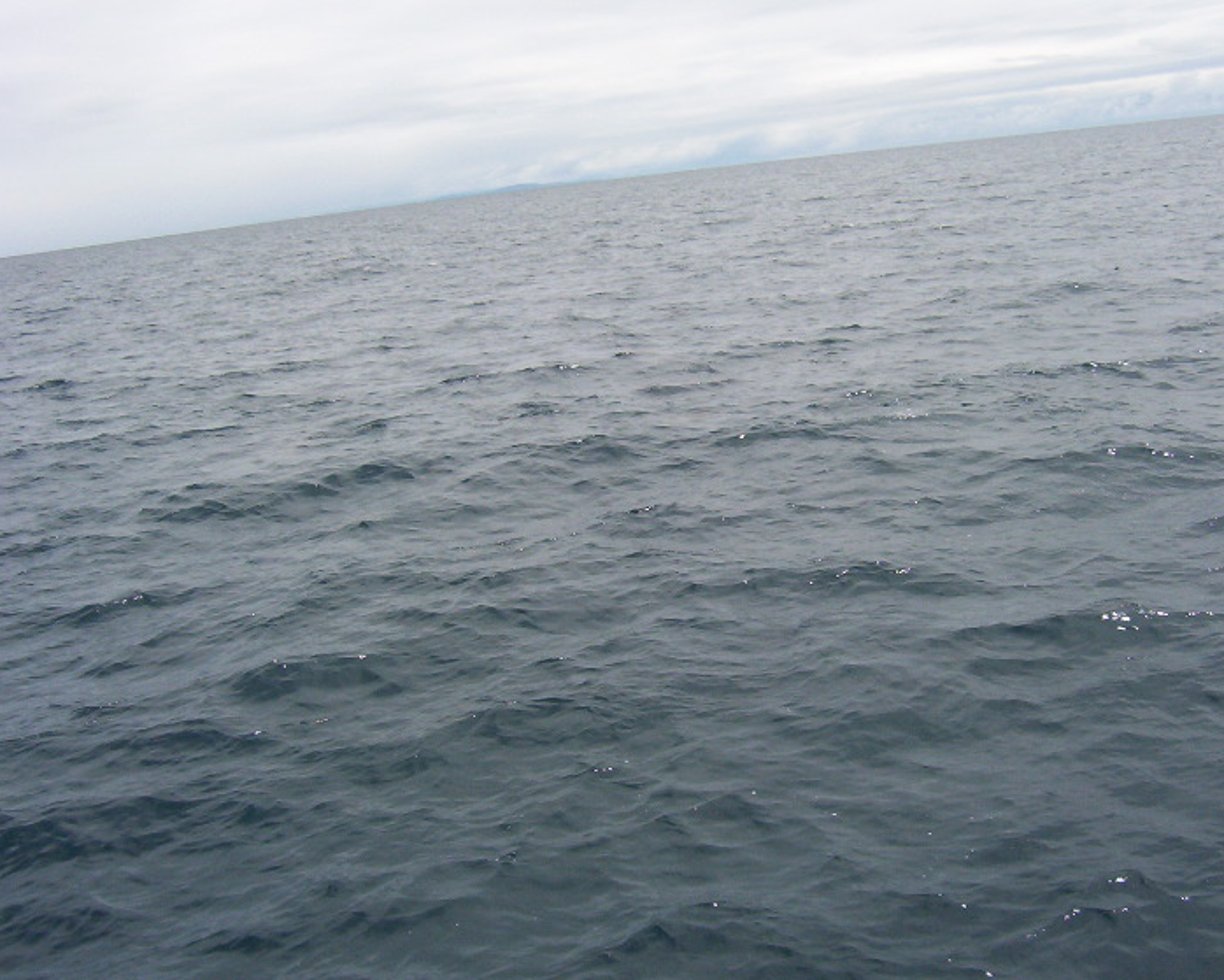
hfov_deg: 47.9
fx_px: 1377
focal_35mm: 38
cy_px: 494
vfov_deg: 39.2
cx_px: 623
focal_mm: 5.54
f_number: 5.24
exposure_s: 1/959
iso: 100
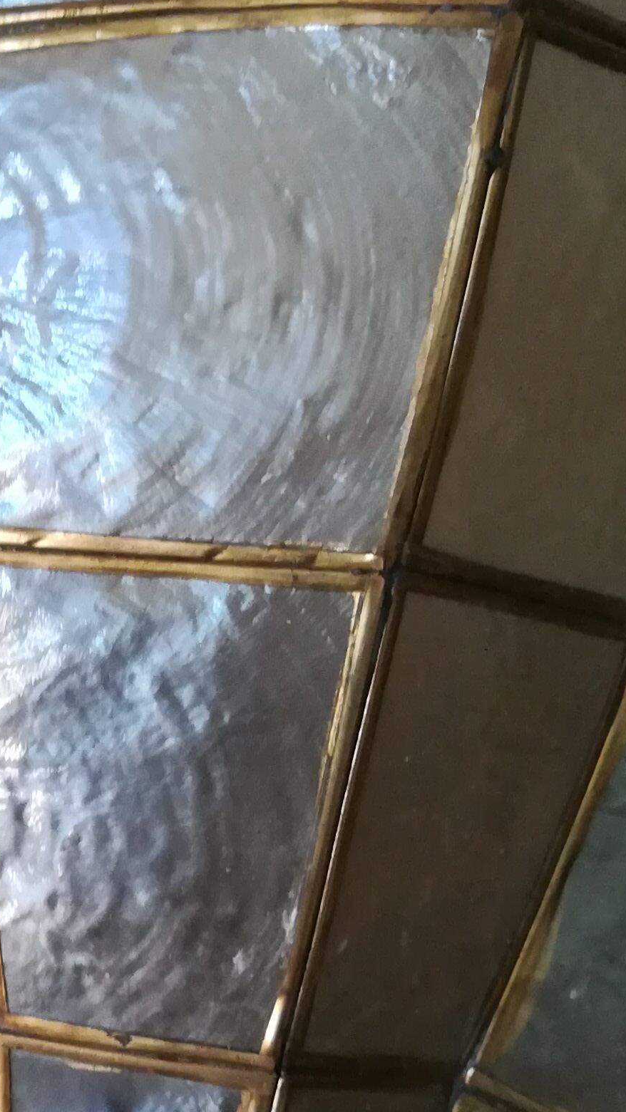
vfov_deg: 29.2
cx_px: -329
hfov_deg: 15.4
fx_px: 2125
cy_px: 736
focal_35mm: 72
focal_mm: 3.83
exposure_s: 1/33.3
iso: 250
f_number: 2.2
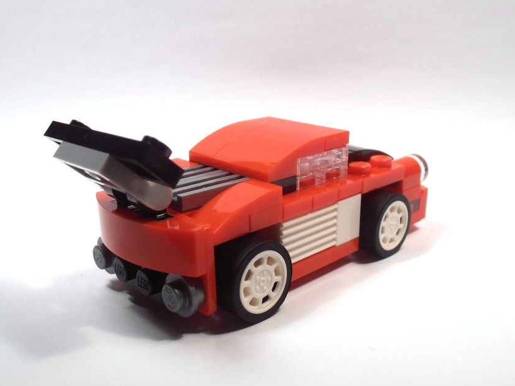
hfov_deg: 46.8
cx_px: 255
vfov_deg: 35.9
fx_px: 595
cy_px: 198
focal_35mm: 40
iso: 80
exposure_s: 1/50
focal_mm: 6.61
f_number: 3.9
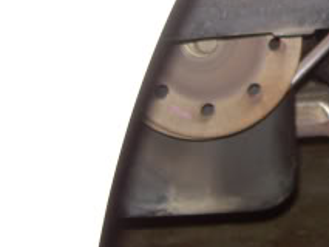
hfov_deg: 16.2
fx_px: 1084
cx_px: 451
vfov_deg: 12.6
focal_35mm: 114
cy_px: -66
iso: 50
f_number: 2.8
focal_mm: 6.3
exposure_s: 1/60
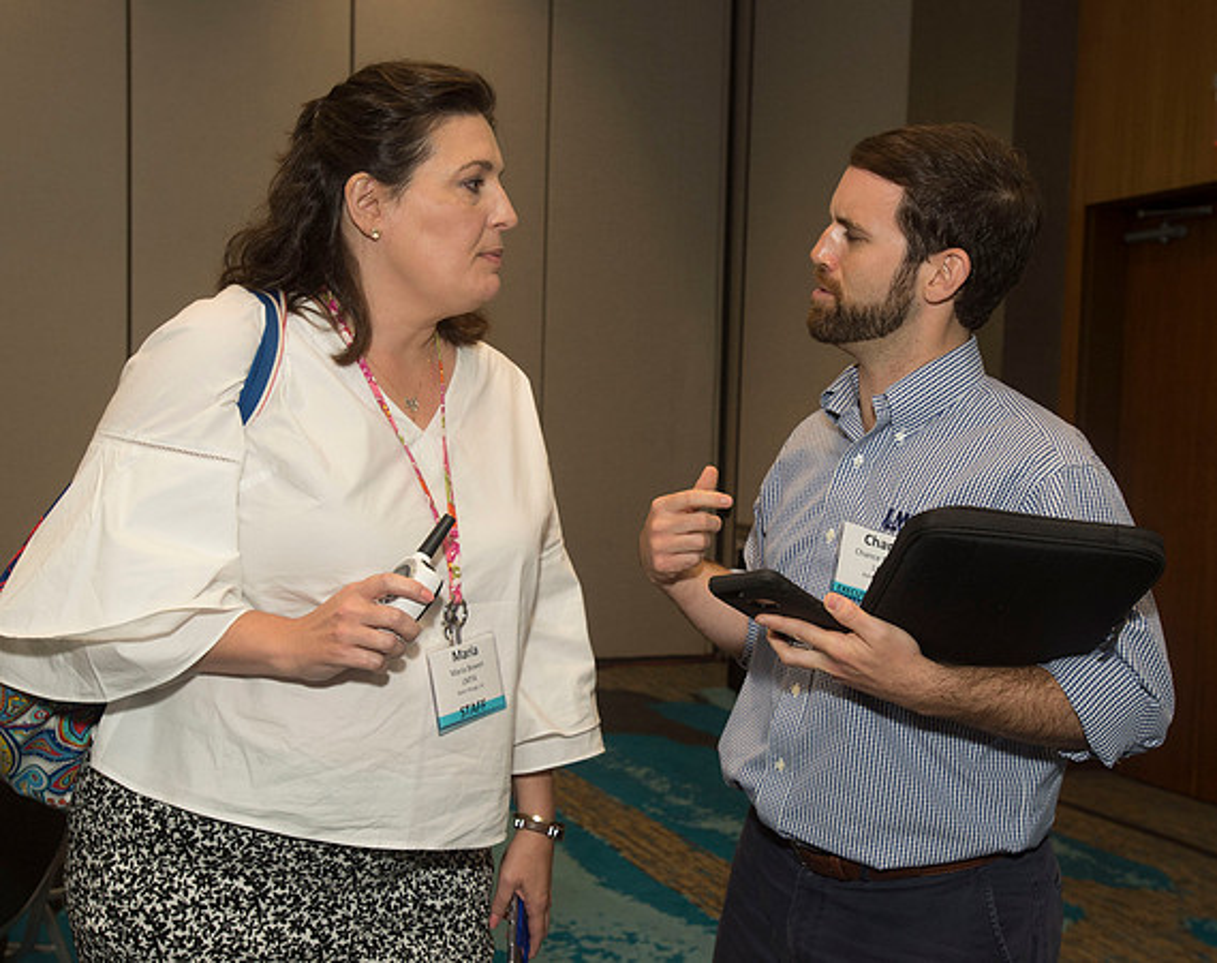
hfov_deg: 41.7
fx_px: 1598
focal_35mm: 45
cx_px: 656
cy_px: 544
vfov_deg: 33.5
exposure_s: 1/250
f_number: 5.6
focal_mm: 35
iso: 1250
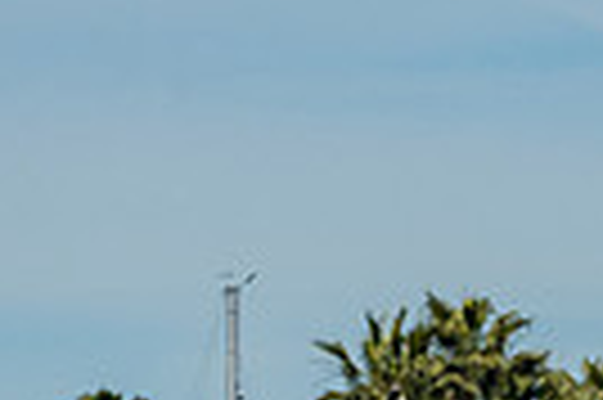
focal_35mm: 705
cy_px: 748
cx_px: -41
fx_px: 11794
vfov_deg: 1.9
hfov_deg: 2.9
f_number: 10
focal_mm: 125
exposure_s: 1/500
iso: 250
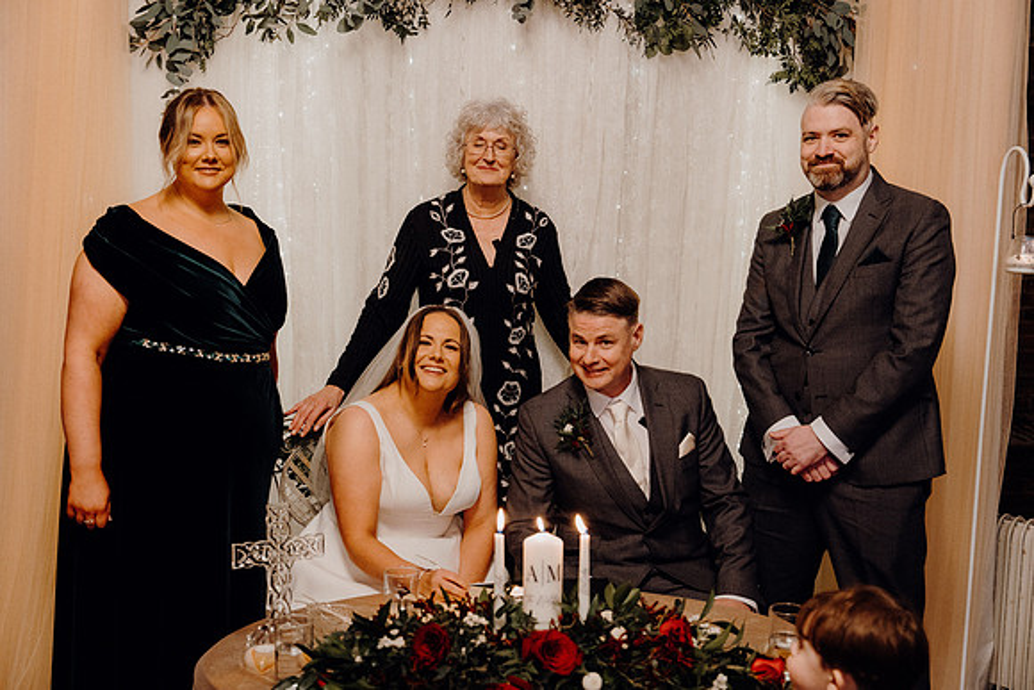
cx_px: 517
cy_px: 345
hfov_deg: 46.4
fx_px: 1207
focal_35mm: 42
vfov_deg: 31.9
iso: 3200
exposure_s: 1/160
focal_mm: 42
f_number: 3.5
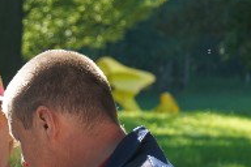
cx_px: -94
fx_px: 1659
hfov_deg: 8.5
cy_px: 142
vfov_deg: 5.8
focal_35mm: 238
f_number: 5
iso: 160
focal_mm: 57
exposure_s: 1/160
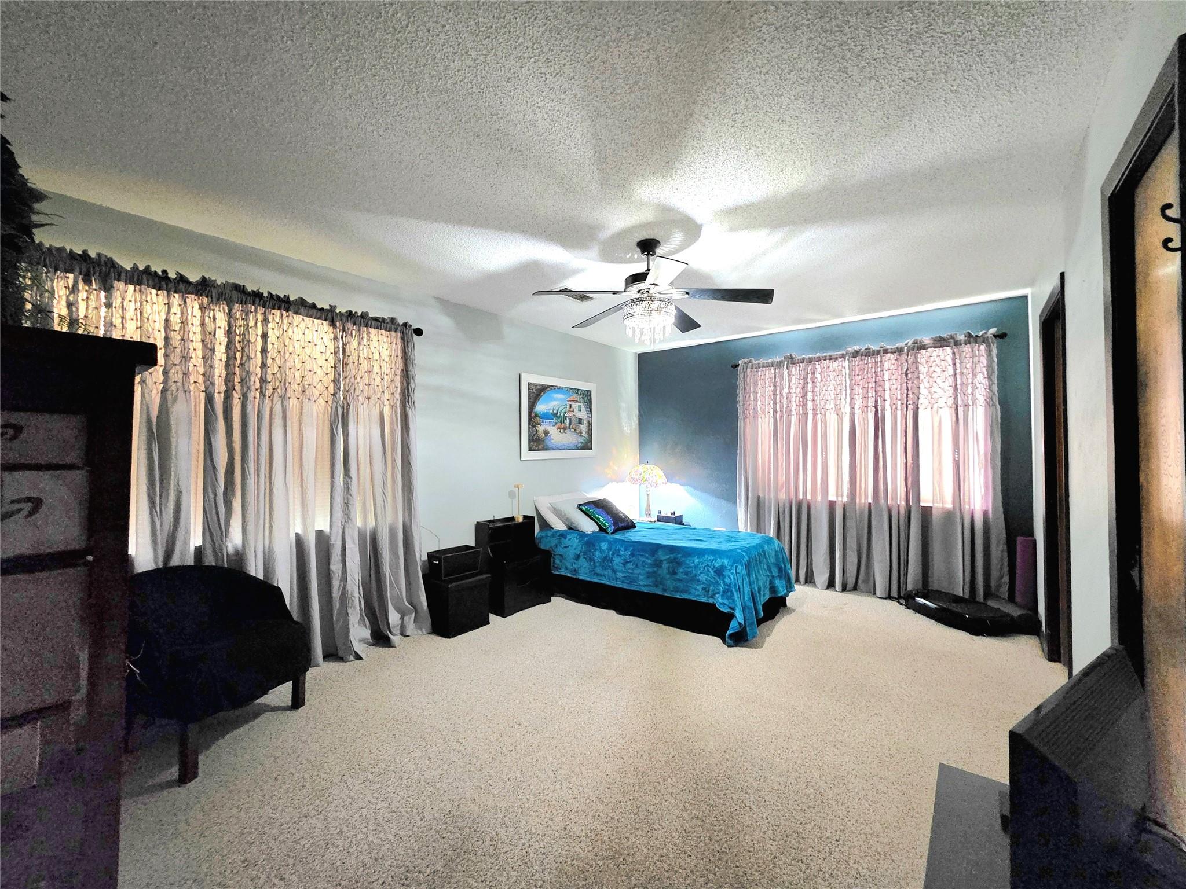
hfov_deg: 106.2
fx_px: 445
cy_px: 444
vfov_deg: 89.9
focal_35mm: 13
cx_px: 593
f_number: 1.9
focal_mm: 2.2
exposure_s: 1/60.2
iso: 1250
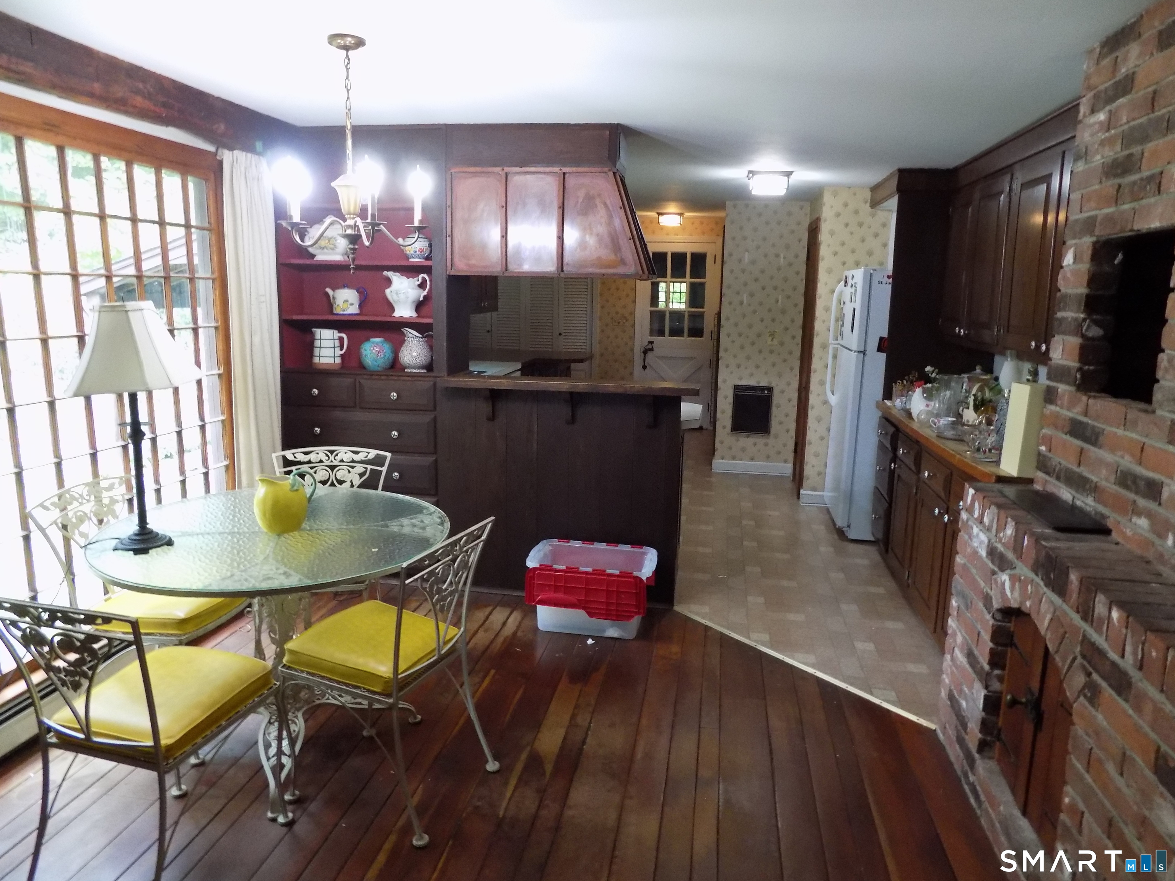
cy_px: 440
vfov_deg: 58.9
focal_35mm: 23
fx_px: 781
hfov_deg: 73.9
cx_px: 588
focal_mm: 4
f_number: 3.1
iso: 400
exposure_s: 1/20
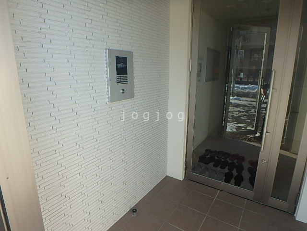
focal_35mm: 21
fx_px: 186
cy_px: 116
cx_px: 154
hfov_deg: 79.0
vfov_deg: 63.4
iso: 125
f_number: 3.5
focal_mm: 3.7
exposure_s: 1/160
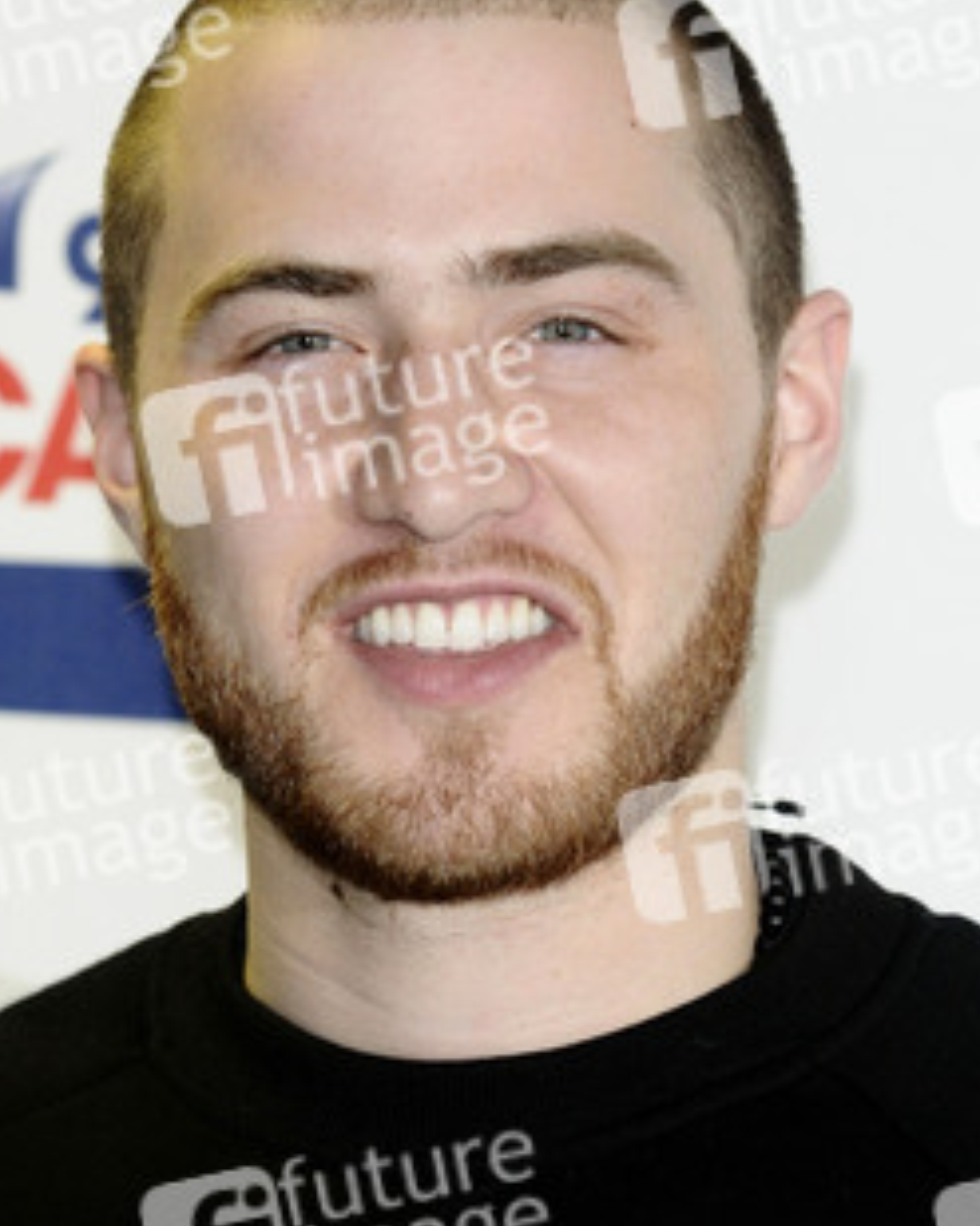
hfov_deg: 6.5
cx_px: 462
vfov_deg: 8.2
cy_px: 631
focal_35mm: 237
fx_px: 8597
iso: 640
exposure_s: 1/200
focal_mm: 130
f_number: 4.5
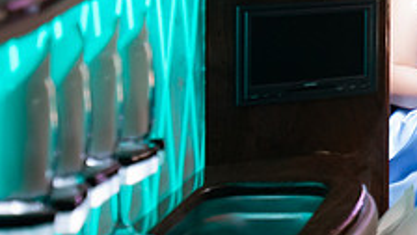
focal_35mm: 128
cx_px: 723
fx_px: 1415
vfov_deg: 9.3
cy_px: -69
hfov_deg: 14.9
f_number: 2.8
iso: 1250
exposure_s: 1/125
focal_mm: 30
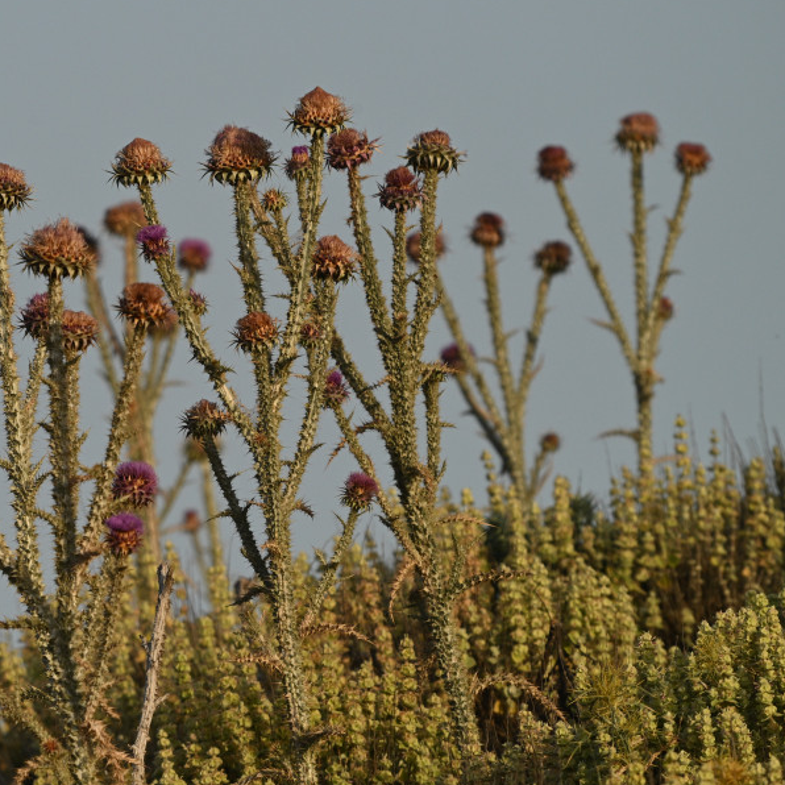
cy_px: 404
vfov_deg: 1.9
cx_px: 116
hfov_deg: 1.9
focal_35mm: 909
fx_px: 23322
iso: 800
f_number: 8
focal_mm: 600
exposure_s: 1/2000
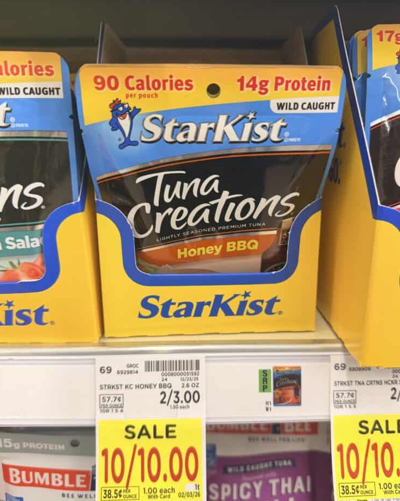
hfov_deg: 54.9
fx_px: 385
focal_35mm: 26
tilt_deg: -19.1
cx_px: 206
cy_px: 259
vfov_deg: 66.0
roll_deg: +0.1
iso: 160
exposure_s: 1/70
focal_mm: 6.76
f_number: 1.78
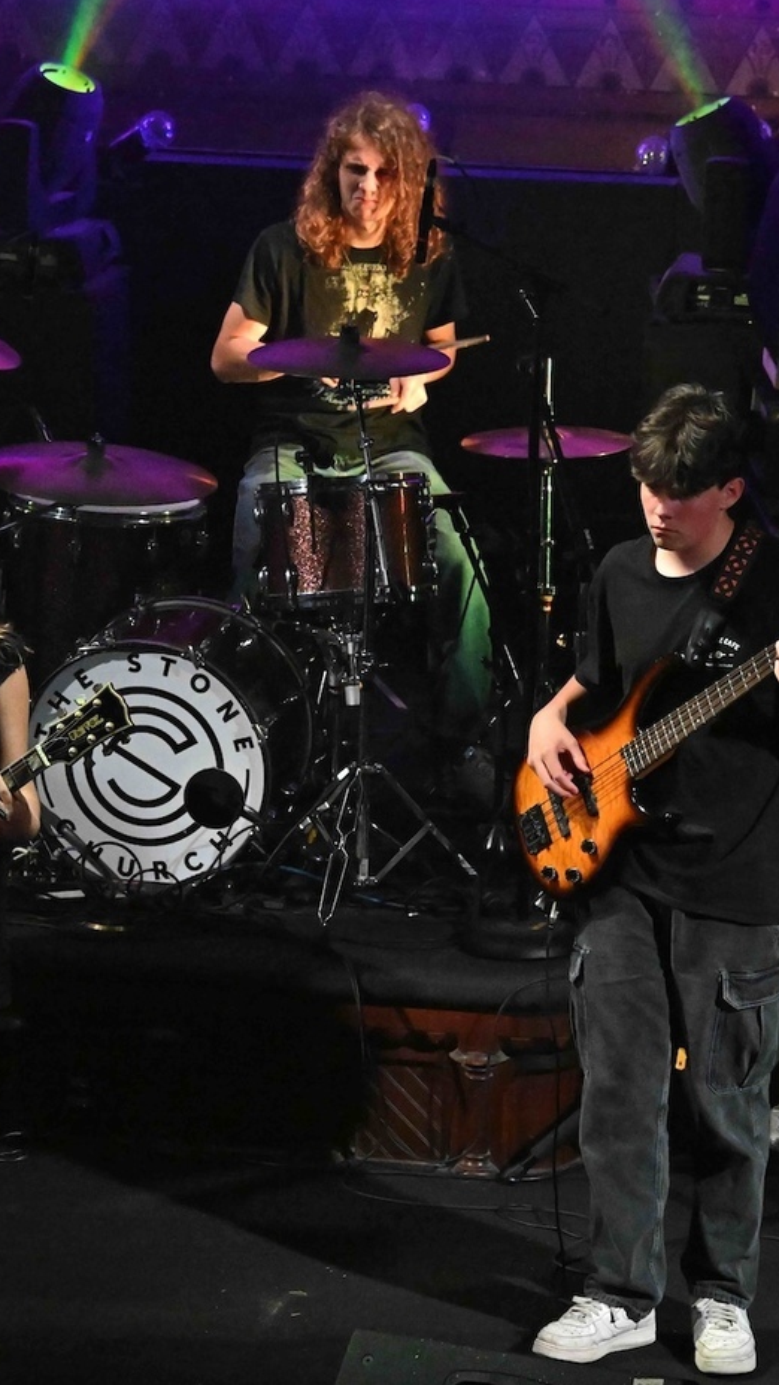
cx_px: 16
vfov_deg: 11.2
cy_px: 758
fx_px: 7051
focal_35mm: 192
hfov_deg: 6.3
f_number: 5
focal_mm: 105
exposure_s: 1/250
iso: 9000
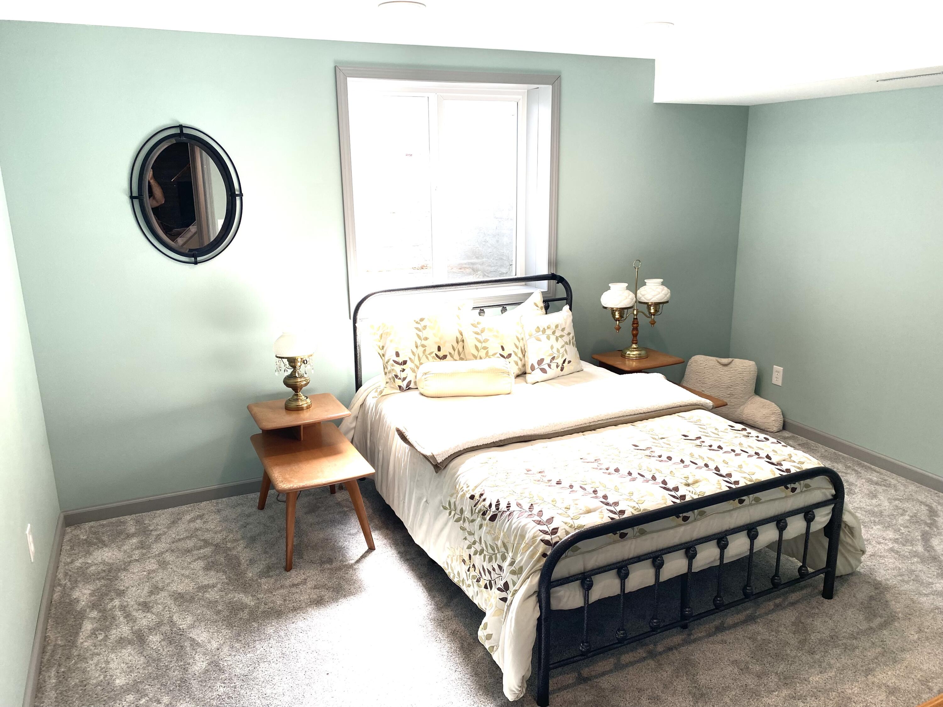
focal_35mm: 26
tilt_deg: -14.9
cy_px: 354
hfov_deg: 67.3
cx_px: 472
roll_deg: +0.7
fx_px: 708
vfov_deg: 53.1
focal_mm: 4.25
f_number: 1.8
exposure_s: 1/121
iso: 40
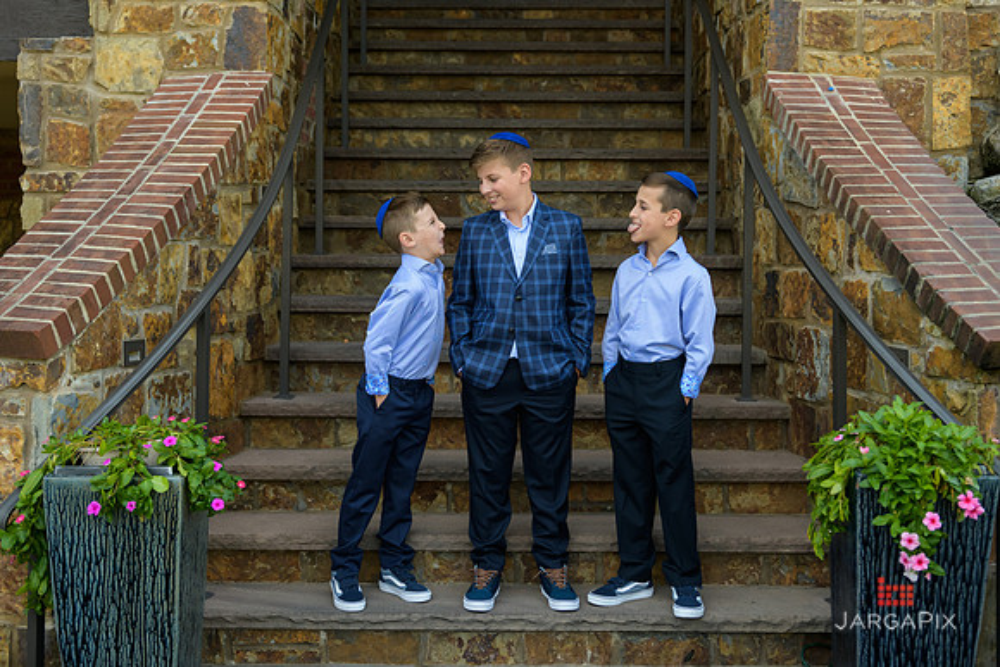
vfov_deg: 29.8
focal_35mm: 45
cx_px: 500
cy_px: 271
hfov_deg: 43.5
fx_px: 1253
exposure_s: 1/800
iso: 200
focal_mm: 38
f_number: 3.2
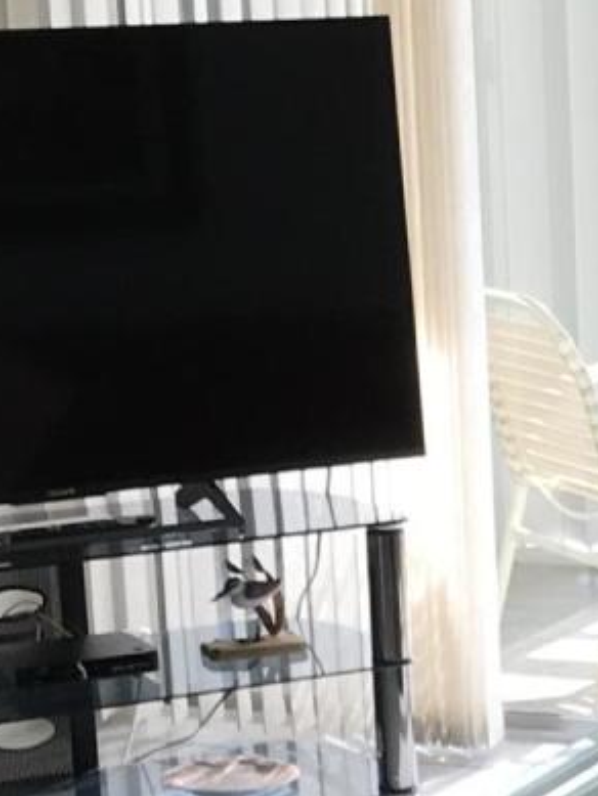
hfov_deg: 9.9
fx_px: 3315
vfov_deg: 13.5
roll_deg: +0.2
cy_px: 782
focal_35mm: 144
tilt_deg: -15.9
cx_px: 932
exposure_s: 1/195
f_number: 1.8
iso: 20
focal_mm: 3.99
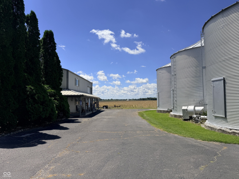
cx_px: 120
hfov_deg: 71.6
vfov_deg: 56.8
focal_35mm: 24
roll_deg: +0.7
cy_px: 90
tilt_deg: +3.6
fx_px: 166
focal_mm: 6.76
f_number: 1.78
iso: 80
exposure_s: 1/7353
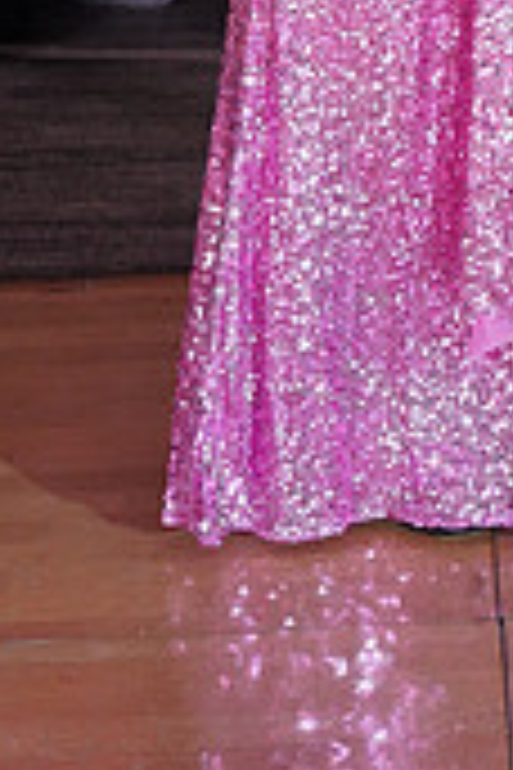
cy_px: -482
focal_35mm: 149
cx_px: 704
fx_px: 3185
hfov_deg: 9.0
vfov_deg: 12.8
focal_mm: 44
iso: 1600
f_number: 4
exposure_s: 1/160
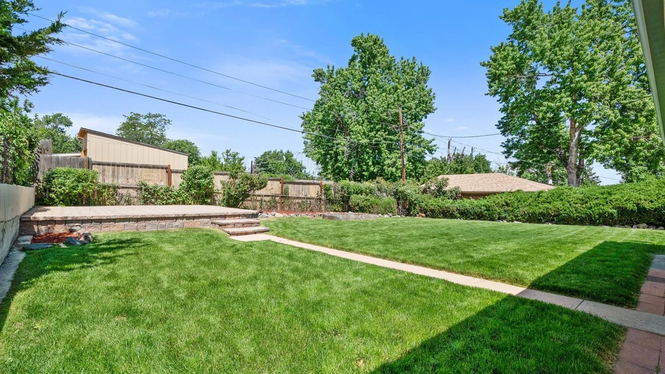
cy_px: 187
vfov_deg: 67.1
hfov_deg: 99.4
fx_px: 282
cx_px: 328
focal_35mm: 16
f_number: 8
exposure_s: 1/320
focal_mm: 10
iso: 400
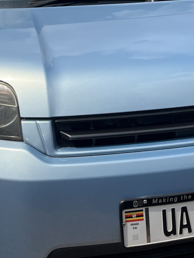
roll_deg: +2.9
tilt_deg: -3.6
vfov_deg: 28.1
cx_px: 139
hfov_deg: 22.4
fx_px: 486
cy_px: 1
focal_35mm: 65
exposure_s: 1/5848
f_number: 1.6
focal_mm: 5.1
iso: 50
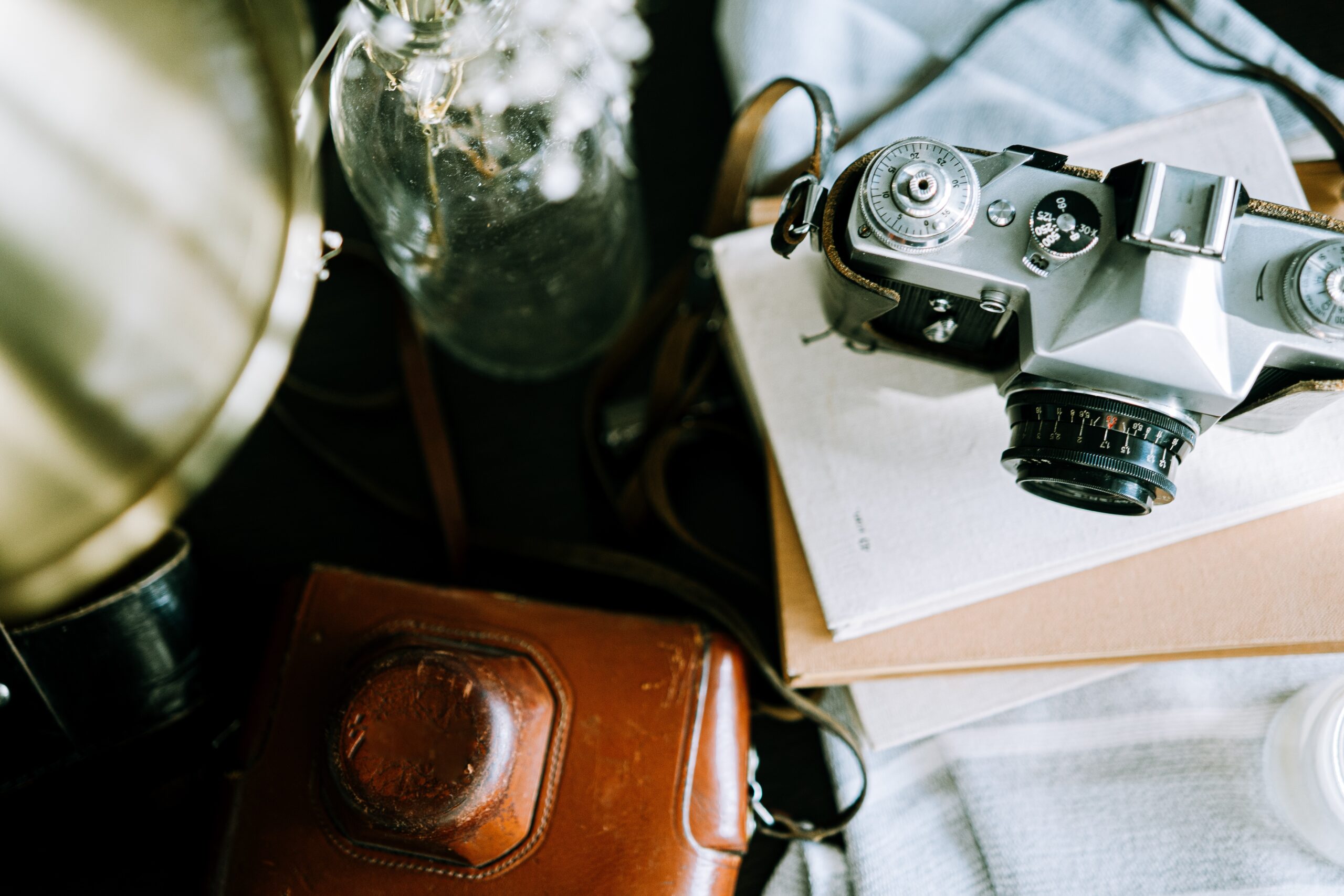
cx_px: 672
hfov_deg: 42.7
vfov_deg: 29.2
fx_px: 1717
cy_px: 448
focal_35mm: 46
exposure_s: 1/60
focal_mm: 31
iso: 80
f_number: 1.7
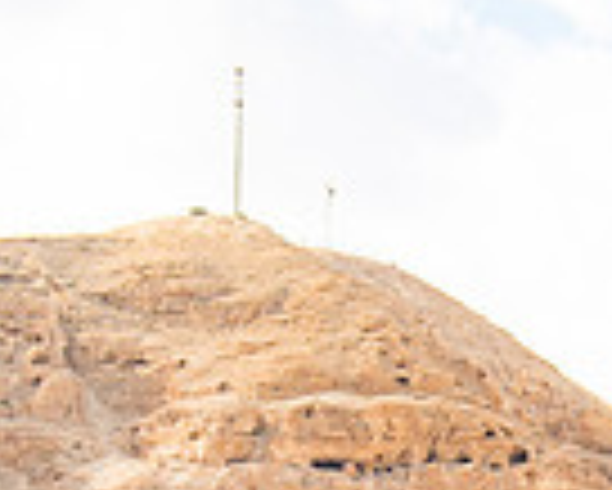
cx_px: 940
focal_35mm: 152
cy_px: 861
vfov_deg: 9.7
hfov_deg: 12.0
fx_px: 2755
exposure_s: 1/2000
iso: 200
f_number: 2.8
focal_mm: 38
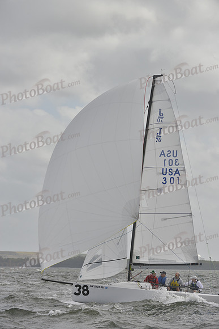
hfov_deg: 6.9
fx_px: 1824
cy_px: 164
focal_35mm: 200
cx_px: 110
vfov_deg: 10.3
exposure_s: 1/1600
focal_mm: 200
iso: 400
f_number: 8
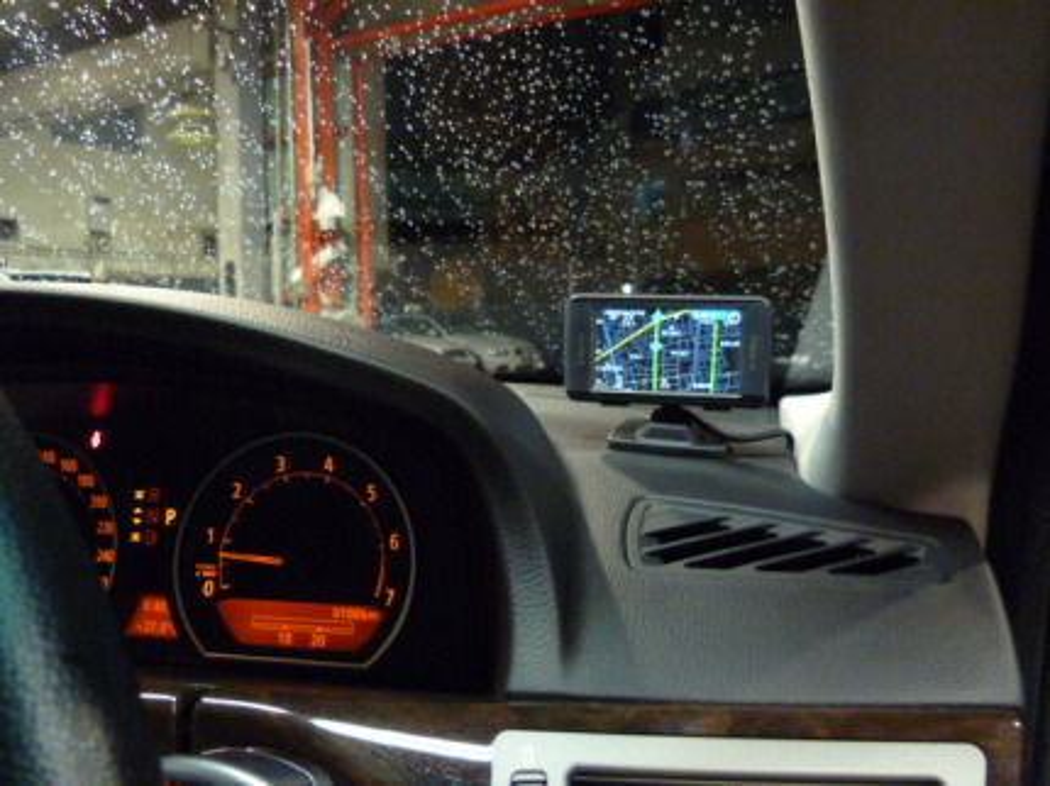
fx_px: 909
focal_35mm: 30
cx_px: 525
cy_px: 393
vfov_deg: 46.8
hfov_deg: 60.0
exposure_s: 1/30
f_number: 2.9
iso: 800
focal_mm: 5.4
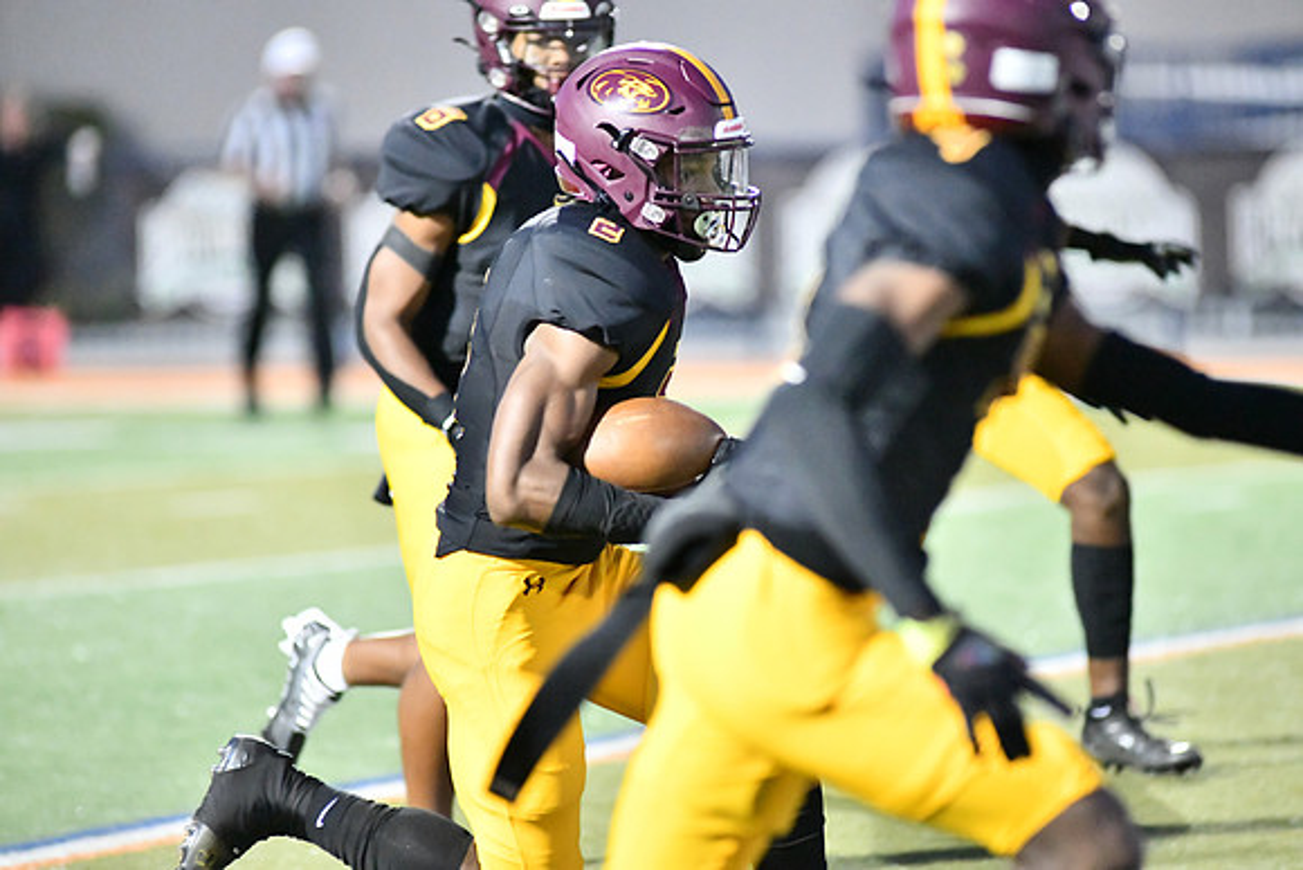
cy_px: 435
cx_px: 652
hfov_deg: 6.9
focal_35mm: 300
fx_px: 10860
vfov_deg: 4.6
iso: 20000
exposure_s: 1/1250
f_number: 4
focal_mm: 300
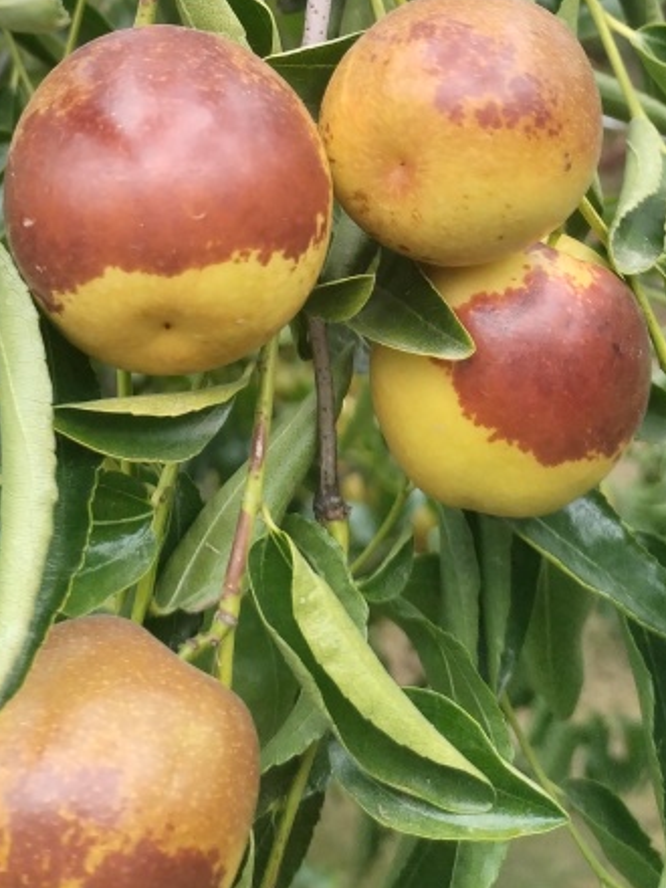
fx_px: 1616
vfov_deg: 28.4
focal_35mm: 63
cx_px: 293
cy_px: -49
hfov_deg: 23.3
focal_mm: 4.75
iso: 100
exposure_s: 1/174
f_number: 1.8
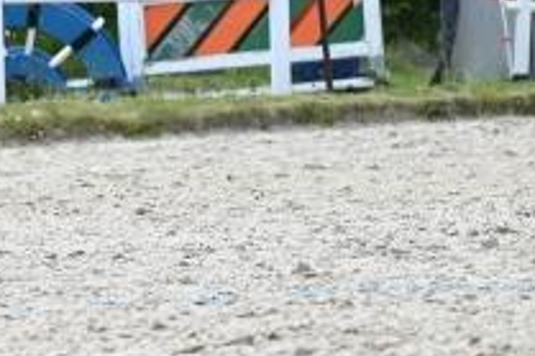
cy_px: -36
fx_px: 8523
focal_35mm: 574
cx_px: -404
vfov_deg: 2.4
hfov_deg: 3.6
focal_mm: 150
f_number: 5.6
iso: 500
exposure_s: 1/1250
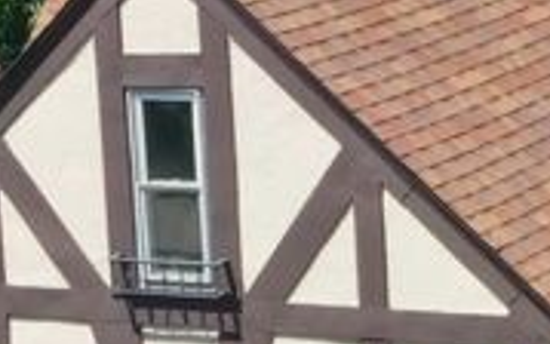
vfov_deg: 7.8
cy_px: 650
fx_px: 2444
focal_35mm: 163
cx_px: 234
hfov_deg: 12.8
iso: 100
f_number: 11
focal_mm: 10.26
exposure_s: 1/80
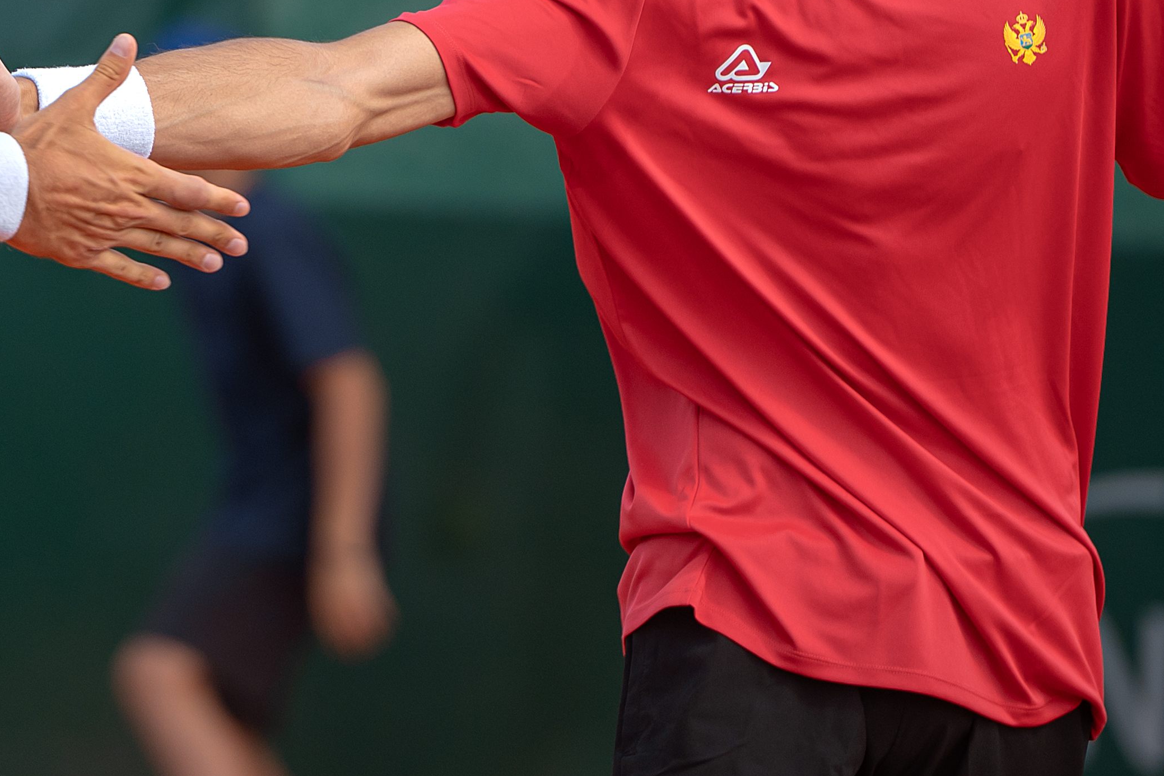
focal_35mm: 557
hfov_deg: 3.7
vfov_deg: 2.5
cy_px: -27
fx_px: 18007
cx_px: 46
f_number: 2.8
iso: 250
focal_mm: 195
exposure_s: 1/1600
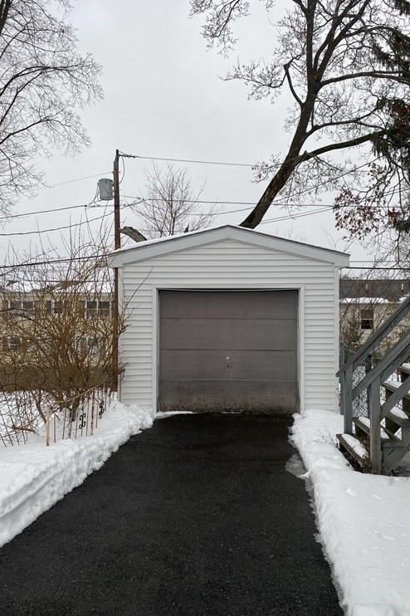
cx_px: 227
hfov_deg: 46.3
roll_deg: -1.2
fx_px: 479
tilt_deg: +1.9
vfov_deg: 65.5
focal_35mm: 28
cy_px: 309
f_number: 1.8
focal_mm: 4.25
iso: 32
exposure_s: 1/311
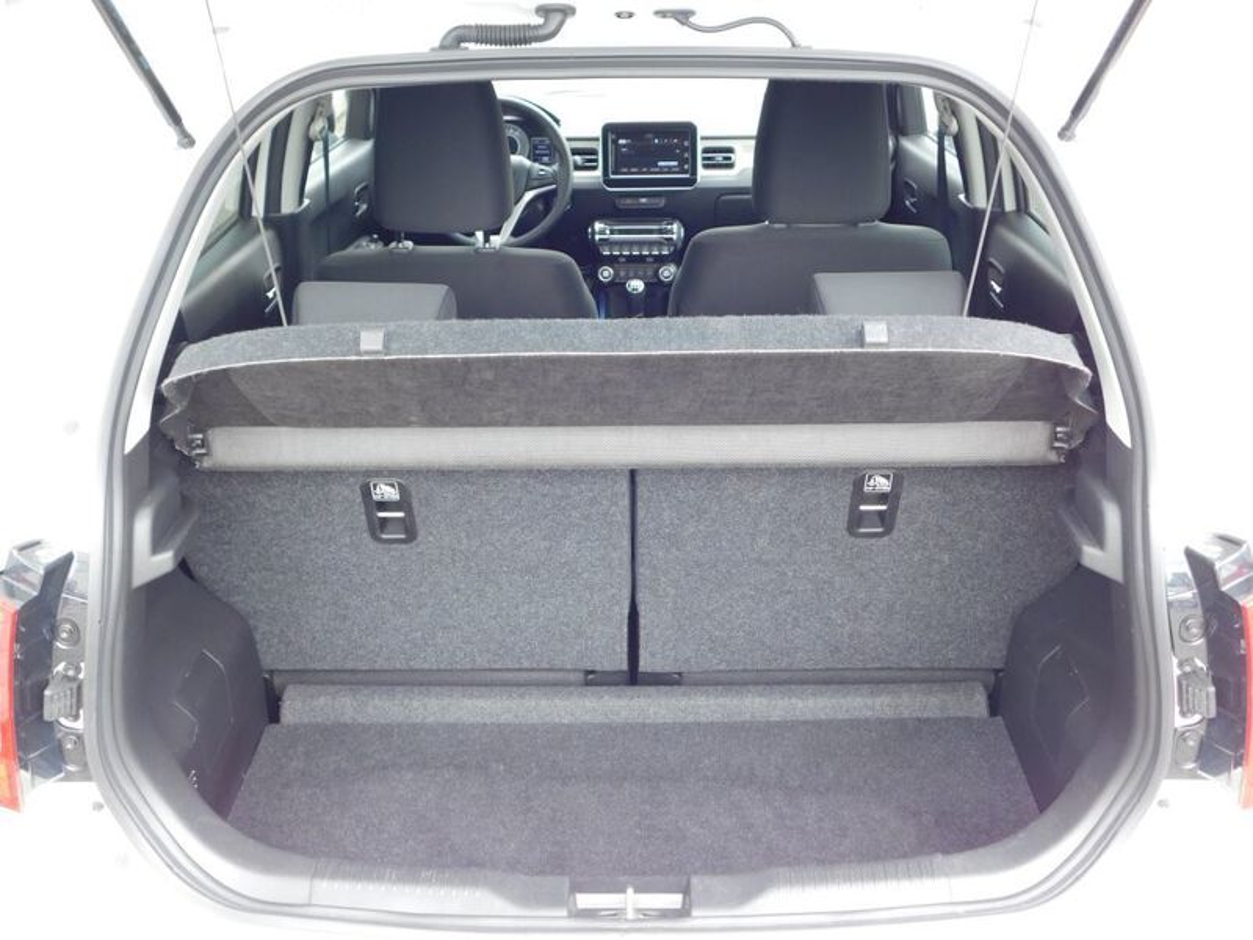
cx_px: 626
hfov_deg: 51.4
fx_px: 1303
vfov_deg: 39.7
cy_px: 470
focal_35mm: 36
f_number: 3.5
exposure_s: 1/40
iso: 125
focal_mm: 6.3
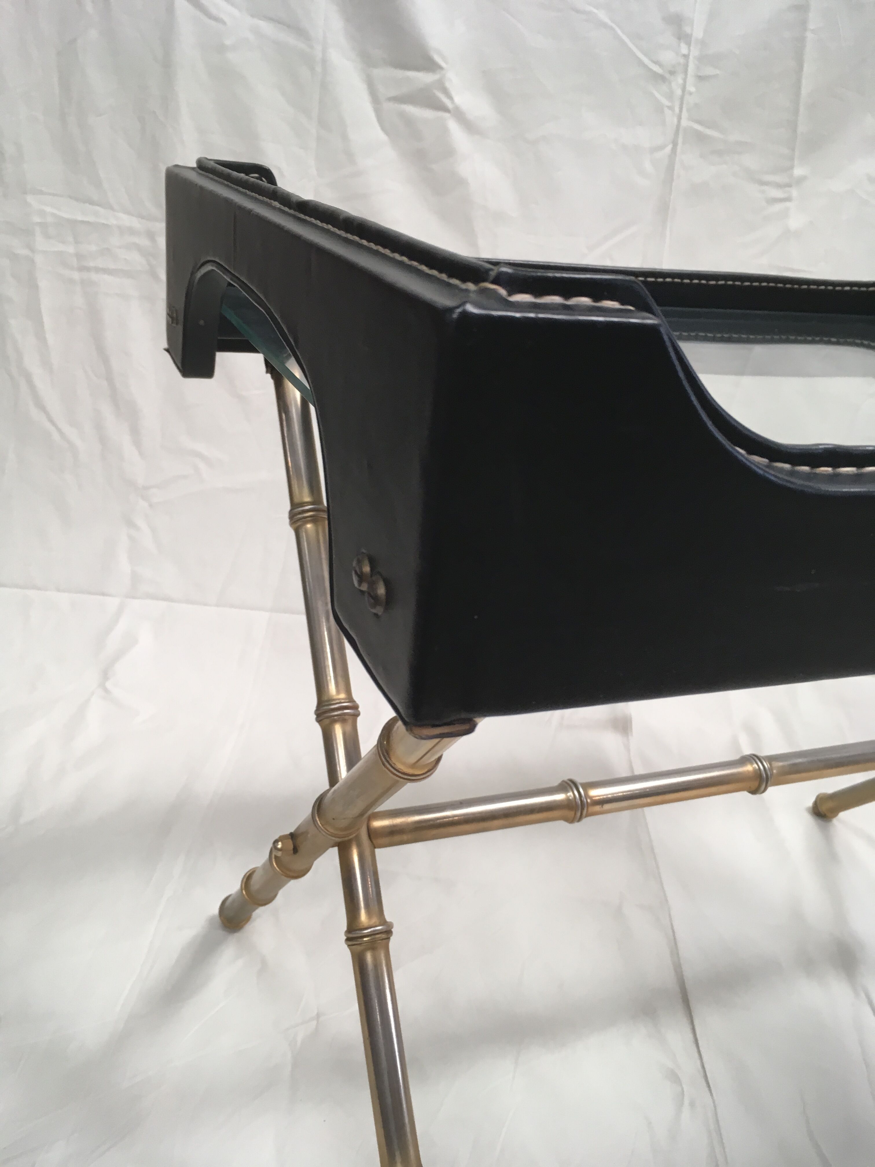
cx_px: 438
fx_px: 977
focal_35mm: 29
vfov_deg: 61.7
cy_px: 584
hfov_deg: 48.2
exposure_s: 1/33
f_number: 2.2
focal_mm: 4.15
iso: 80
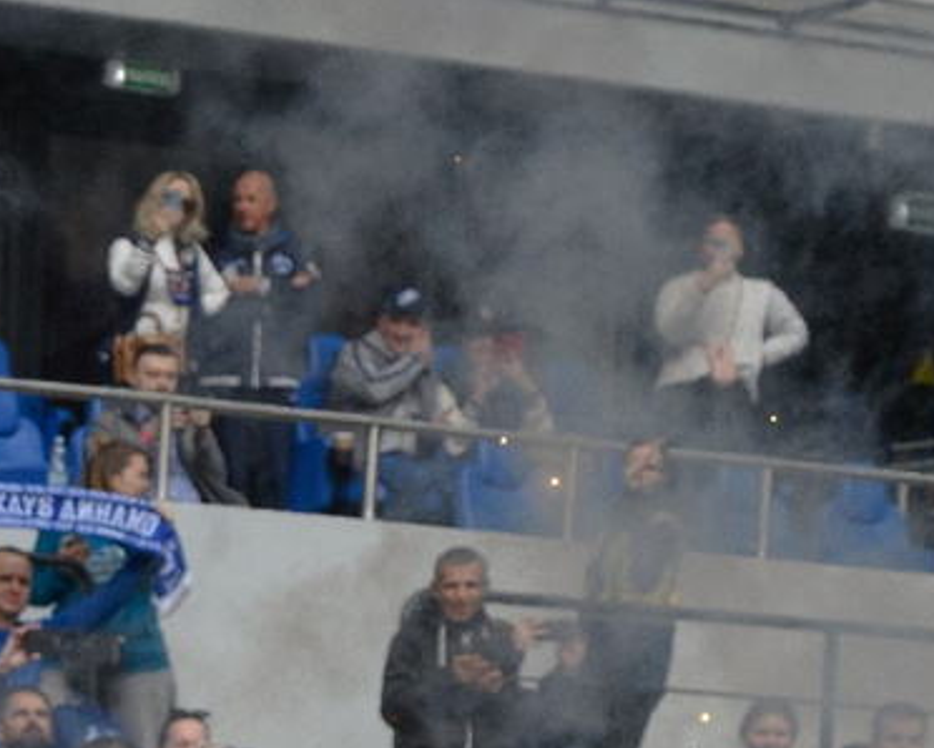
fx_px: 6610
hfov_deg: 7.5
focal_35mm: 239
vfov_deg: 6.2
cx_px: -1326
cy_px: 1891
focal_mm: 37
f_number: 6.3
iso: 1250
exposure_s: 1/2000
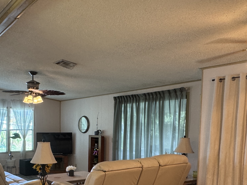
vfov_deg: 36.6
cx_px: 58
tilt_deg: -4.2
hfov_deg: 46.9
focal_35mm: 38
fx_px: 271
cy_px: 144
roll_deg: -0.1
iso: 200
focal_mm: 2.22
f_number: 2.2
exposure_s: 1/60
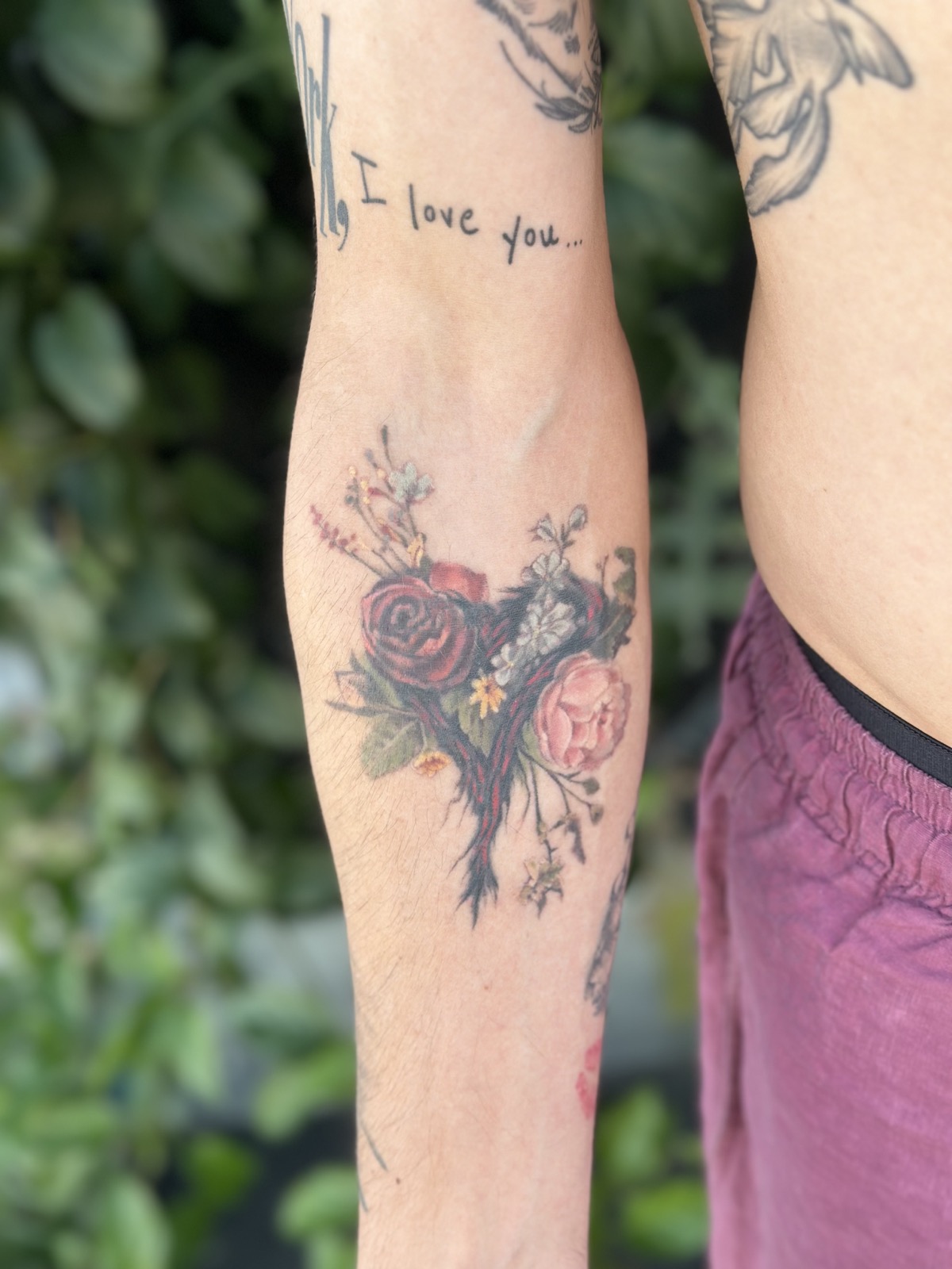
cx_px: 476
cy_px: 634
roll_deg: +13.8
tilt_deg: -31.7
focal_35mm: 48
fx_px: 1760
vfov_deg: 39.7
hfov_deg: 30.3
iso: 80
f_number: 1.78
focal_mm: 6.86
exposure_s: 1/192
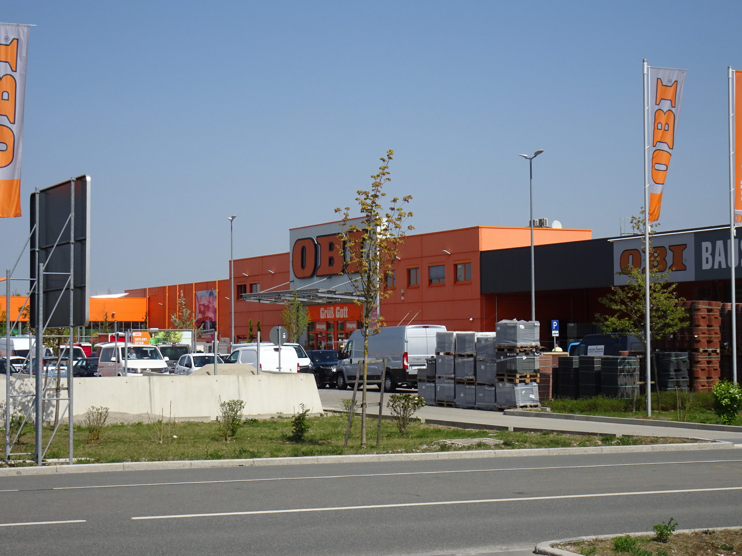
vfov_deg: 22.3
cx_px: 371
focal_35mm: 66
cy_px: 278
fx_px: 1415
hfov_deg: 29.4
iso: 80
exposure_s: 1/800
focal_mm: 11.32
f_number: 4.5
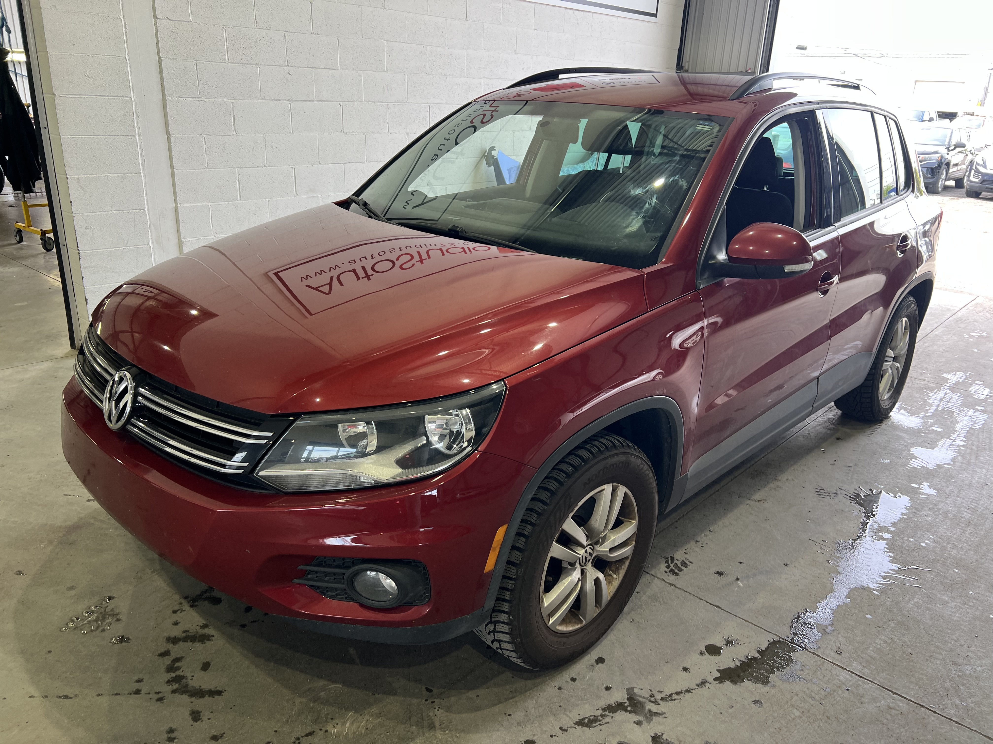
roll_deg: -2.5
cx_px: 496
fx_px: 746
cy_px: 372
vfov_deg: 53.1
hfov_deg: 67.3
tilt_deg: -20.3
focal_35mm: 26
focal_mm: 5.7
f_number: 1.5
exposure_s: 1/121
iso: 40
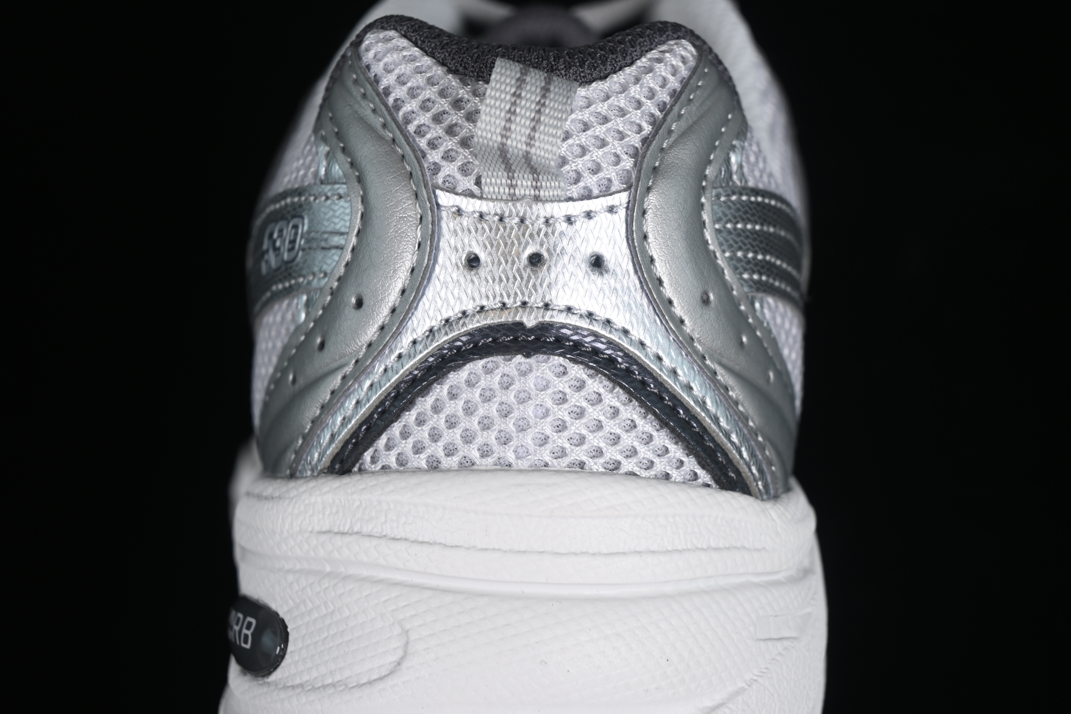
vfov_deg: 18.2
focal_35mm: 75
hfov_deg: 27.0
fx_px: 2231
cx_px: 536
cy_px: 357
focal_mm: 50
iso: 160
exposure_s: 1/80
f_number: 7.1
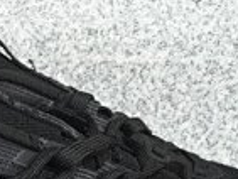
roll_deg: +0.1
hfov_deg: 13.9
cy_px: 378
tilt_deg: -18.7
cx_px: 57
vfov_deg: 9.7
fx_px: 970
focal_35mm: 141
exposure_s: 1/116
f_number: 2.4
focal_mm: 3.3
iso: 25
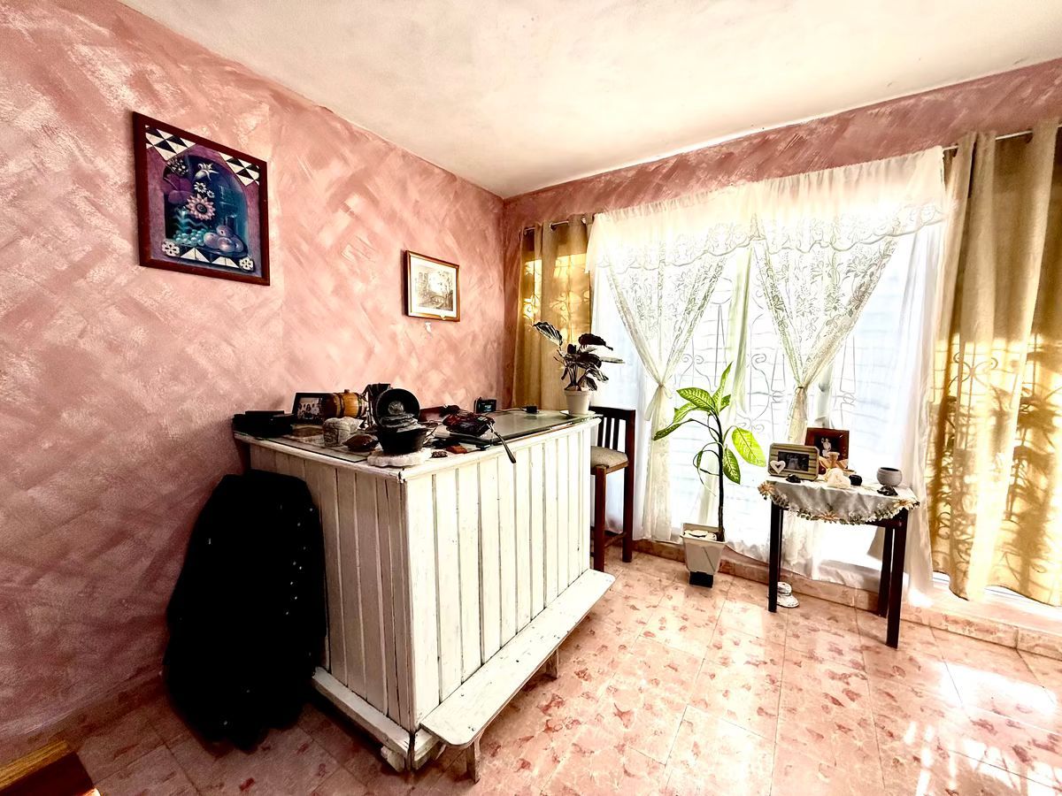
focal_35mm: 14
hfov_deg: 102.1
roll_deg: +0.3
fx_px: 430
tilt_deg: -3.5
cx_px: 531
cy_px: 398
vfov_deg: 85.7
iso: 64
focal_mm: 2.22
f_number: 2.2
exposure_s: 1/251
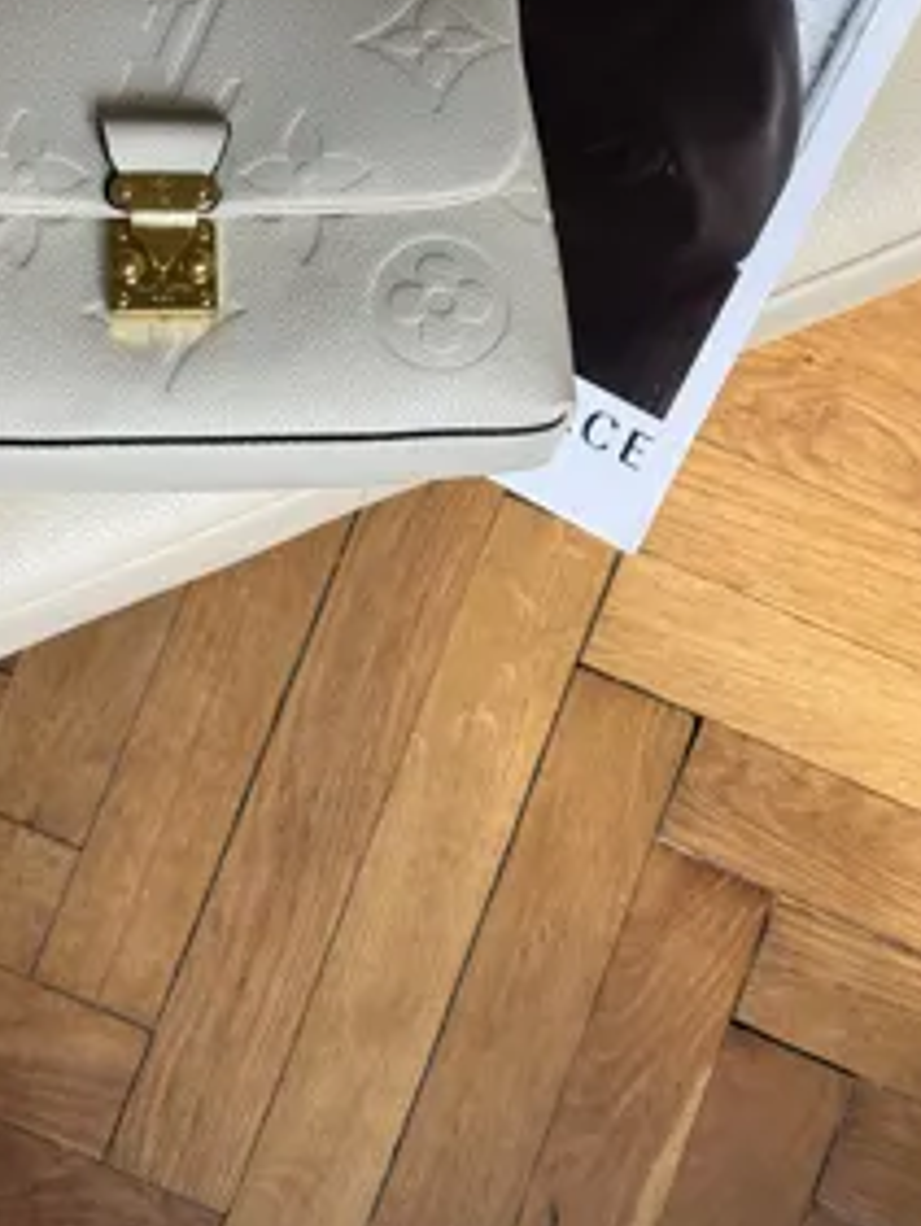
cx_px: 218
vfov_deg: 23.4
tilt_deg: -81.8
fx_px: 2907
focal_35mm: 82
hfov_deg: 17.9
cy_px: 192
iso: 64
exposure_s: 1/254
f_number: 1.78
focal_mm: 6.76
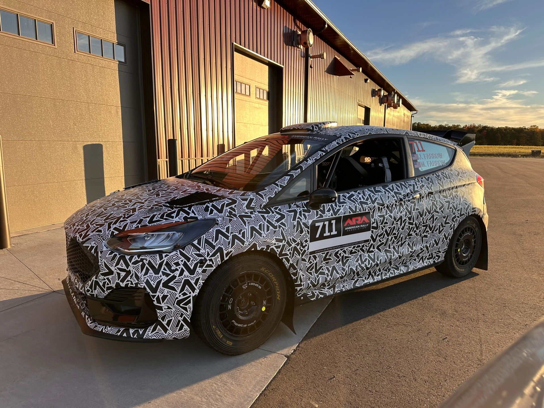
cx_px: 272
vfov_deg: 56.8
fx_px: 377
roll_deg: -0.1
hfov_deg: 71.6
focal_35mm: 24
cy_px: 204
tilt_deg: -8.2
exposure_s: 1/1562
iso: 80
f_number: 1.78
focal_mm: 6.86
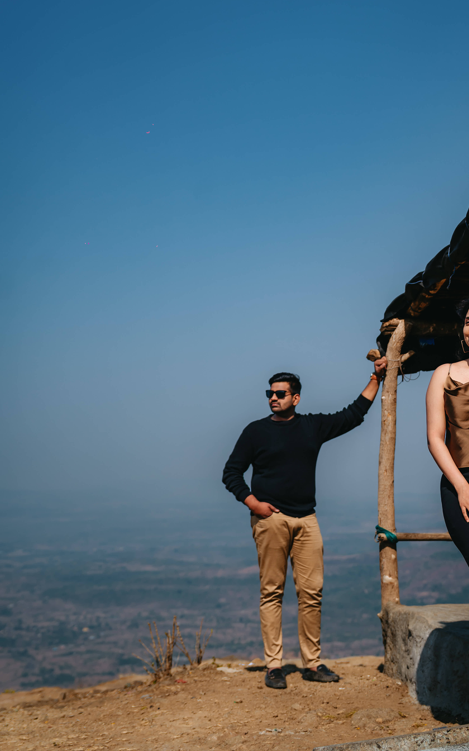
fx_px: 1002
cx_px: 292
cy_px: 319
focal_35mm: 49
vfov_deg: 40.9
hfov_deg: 26.3
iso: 50
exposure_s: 1/2000
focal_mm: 38
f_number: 2.8
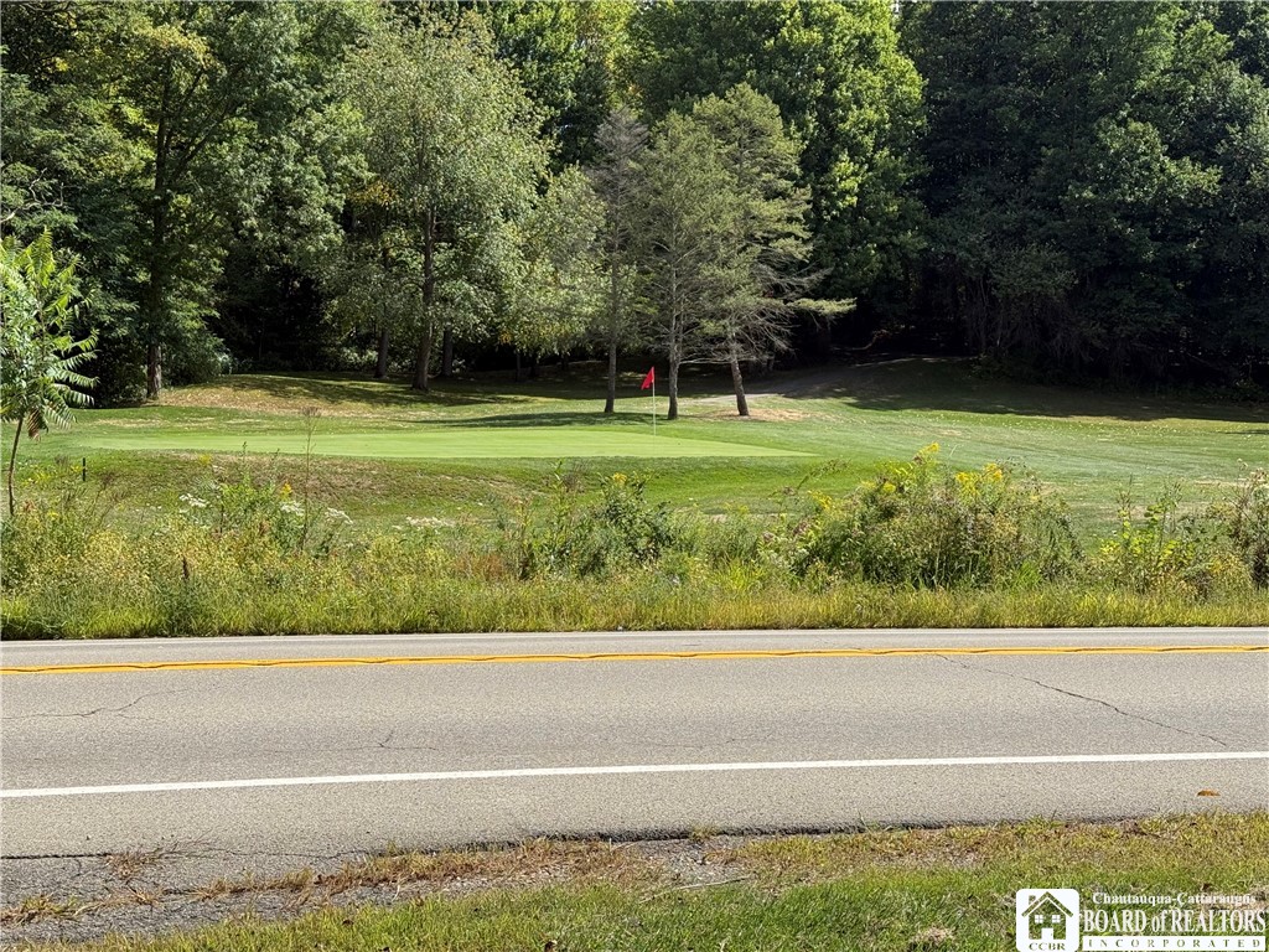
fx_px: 1760
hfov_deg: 39.7
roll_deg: +0.7
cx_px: 634
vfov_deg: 30.3
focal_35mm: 48
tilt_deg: +0.5
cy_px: 476
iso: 64
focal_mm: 6.76
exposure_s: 1/3226
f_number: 1.78
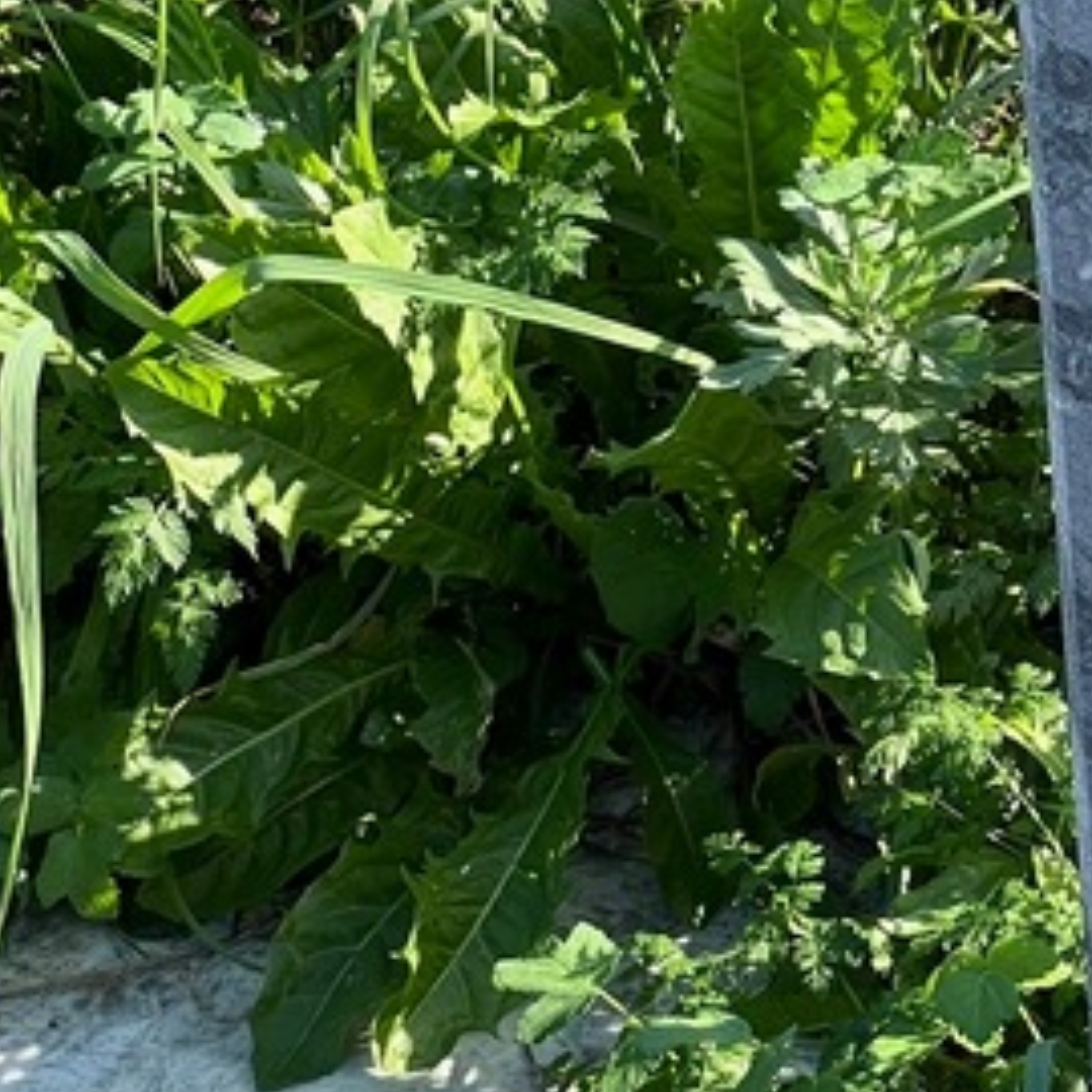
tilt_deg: -25.1
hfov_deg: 8.5
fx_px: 7209
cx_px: 1525
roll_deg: +3.6
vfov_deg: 8.6
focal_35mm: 202
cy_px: -105
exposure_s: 1/174
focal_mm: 9
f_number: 2.8
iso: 32
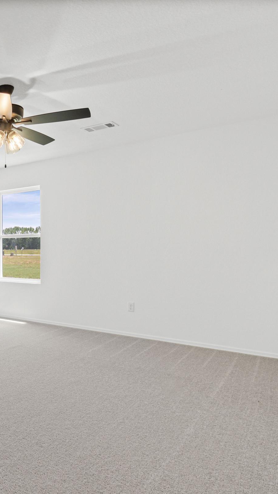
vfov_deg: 70.2
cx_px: -16
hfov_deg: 37.3
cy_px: 254
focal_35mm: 27
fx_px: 351
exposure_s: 1/8
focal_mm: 11
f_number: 9
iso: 250
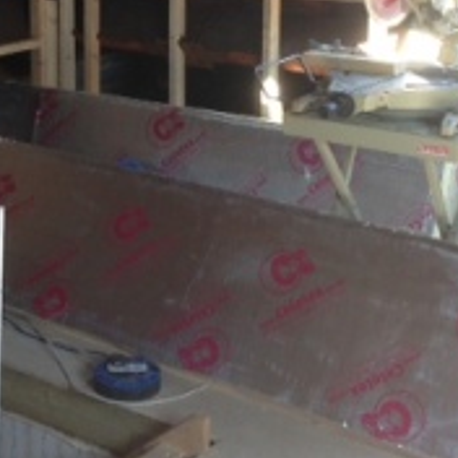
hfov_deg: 20.0
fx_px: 1272
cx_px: 34
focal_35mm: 85
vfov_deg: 20.2
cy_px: 112
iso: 64
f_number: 2.4
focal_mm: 4.13
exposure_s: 1/60
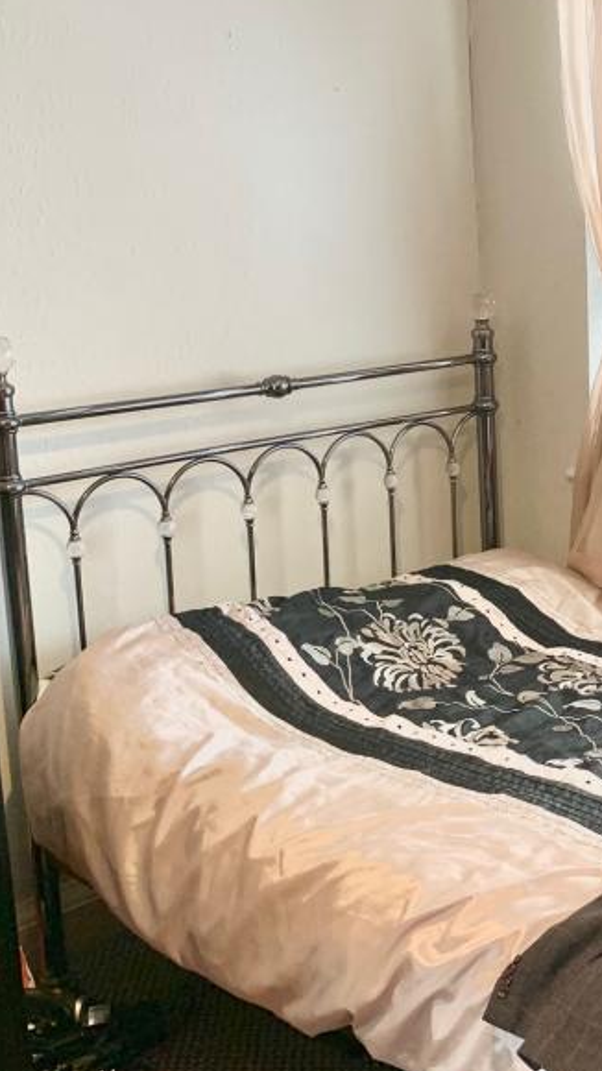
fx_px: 1420
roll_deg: +2.2
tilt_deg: -10.8
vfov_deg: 41.3
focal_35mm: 50
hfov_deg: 23.3
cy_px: 478
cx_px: 554
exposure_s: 1/50
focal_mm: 4.25
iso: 100
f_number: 1.8
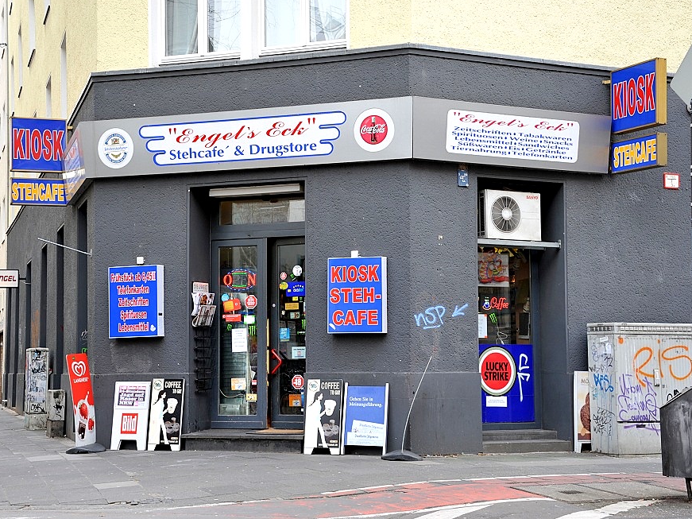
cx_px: 329
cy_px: 256
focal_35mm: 64
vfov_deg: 22.9
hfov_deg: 30.3
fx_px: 1279
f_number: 5.6
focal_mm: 58
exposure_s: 1/60
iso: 200
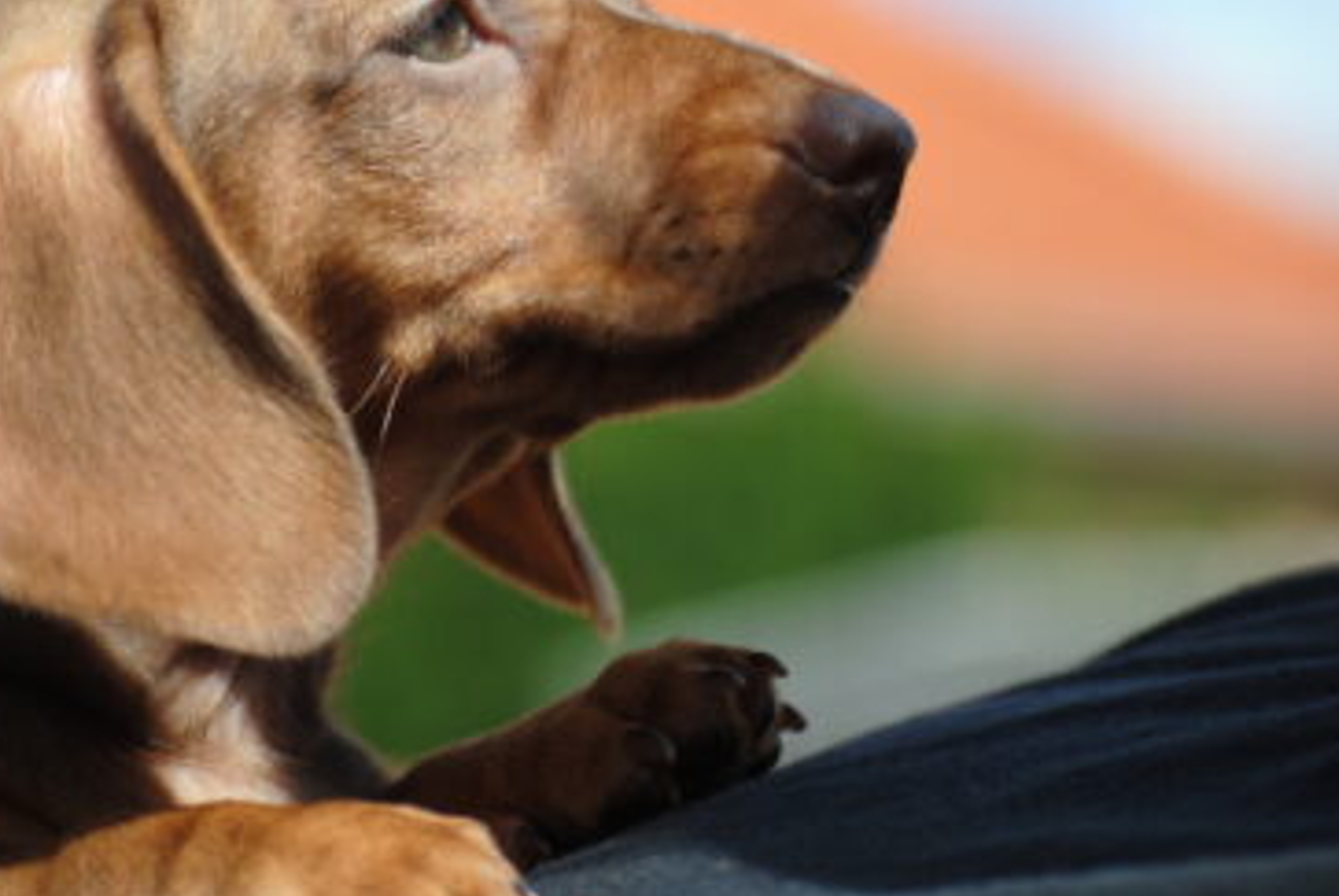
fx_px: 6920
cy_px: 299
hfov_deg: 11.0
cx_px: 406
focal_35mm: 186
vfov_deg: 7.4
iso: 100
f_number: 4.2
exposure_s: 1/640
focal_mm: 75
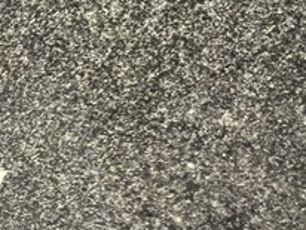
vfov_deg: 7.6
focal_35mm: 194
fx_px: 1717
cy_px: 266
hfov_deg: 9.7
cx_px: -237
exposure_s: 1/312
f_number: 1.7
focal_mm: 4.71
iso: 50
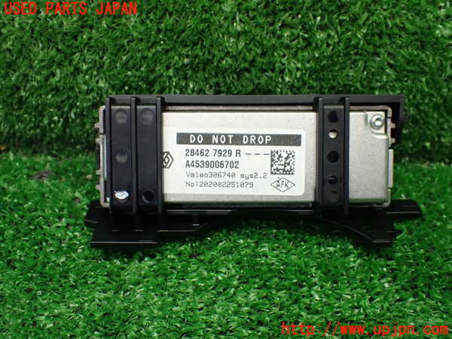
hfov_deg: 51.4
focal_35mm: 36
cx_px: 226
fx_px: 470
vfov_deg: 39.7
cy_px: 170
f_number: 2.5
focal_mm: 6.37
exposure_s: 1/125
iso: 800
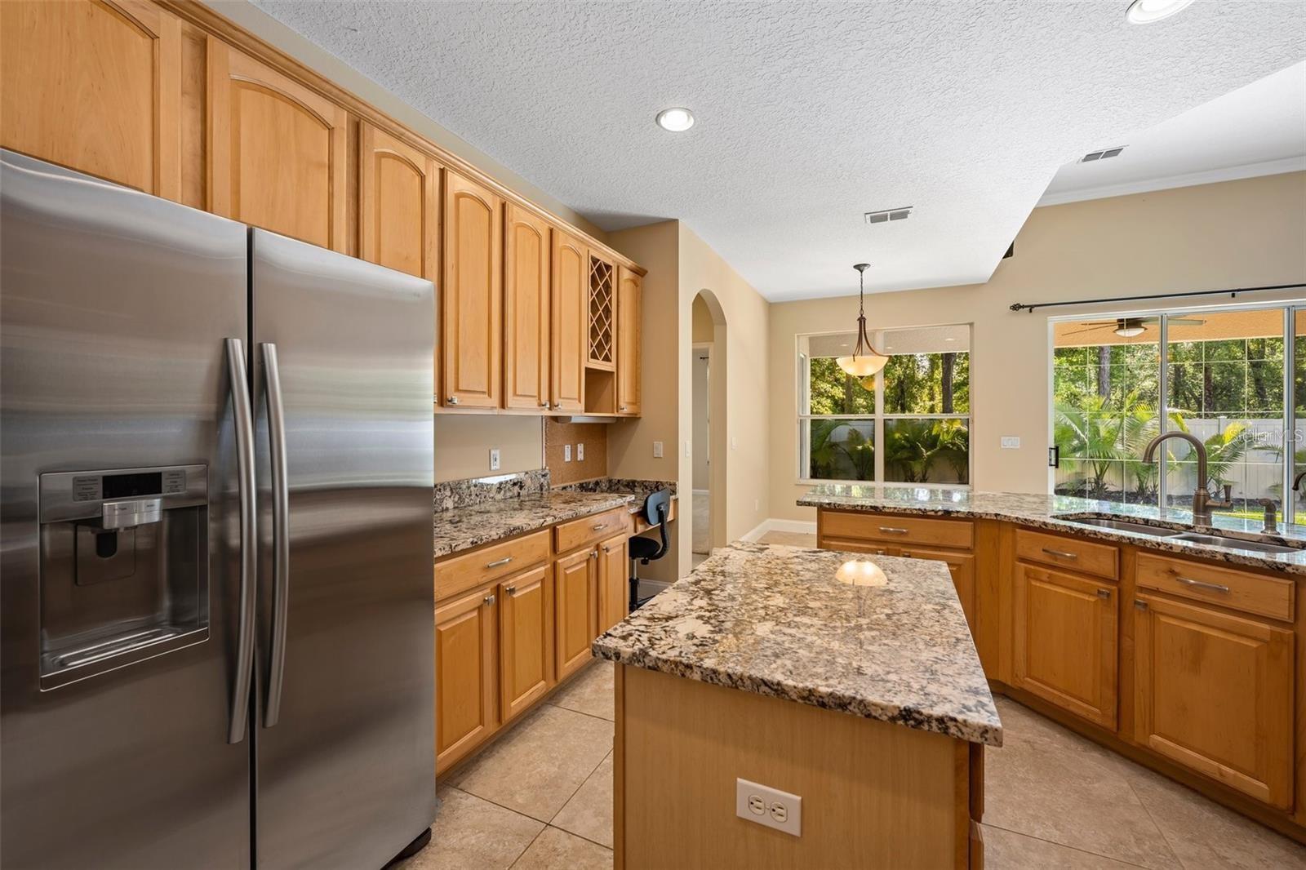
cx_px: 653
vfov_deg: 81.2
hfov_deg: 104.3
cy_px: 435
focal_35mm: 14
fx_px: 508
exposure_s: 1/1.67
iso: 100
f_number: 8
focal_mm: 14
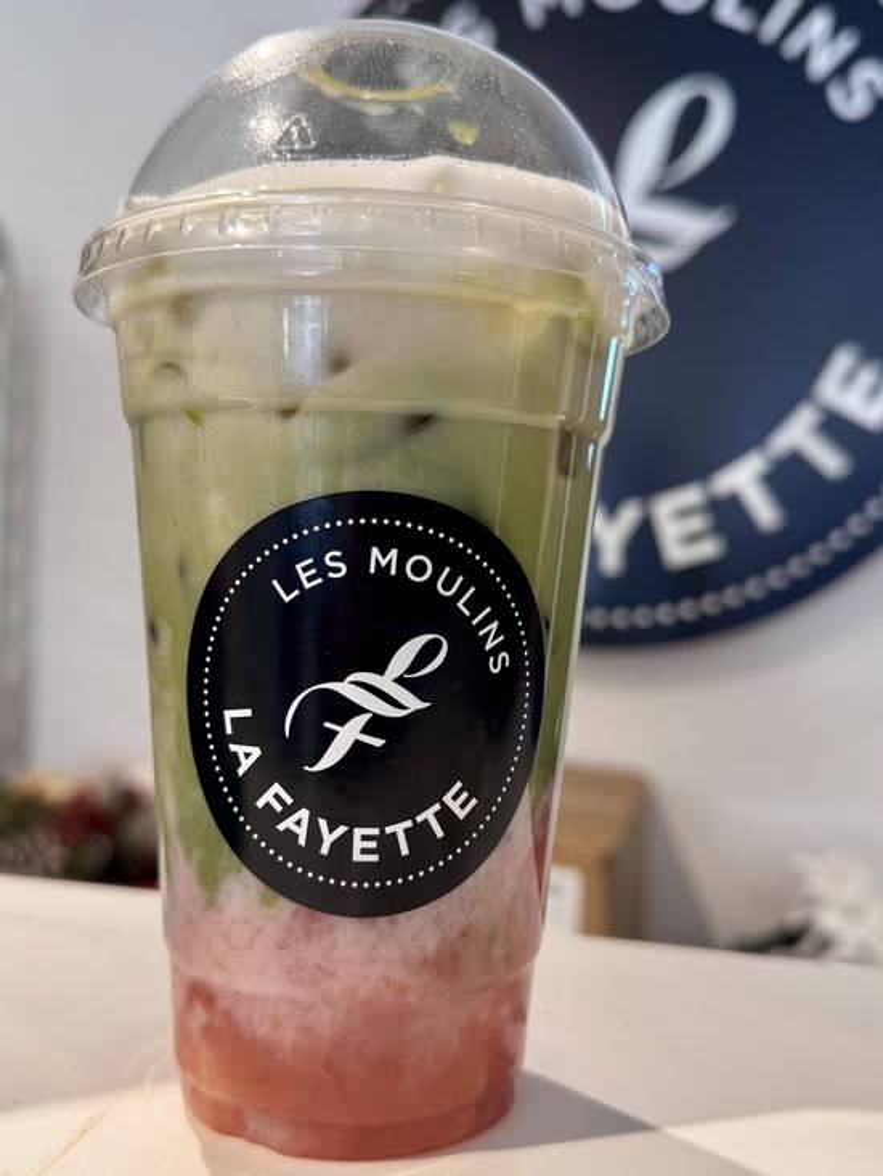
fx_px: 816
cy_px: 588
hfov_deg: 56.8
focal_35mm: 24
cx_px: 442
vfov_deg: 71.6
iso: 200
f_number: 1.78
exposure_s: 1/120
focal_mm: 6.76
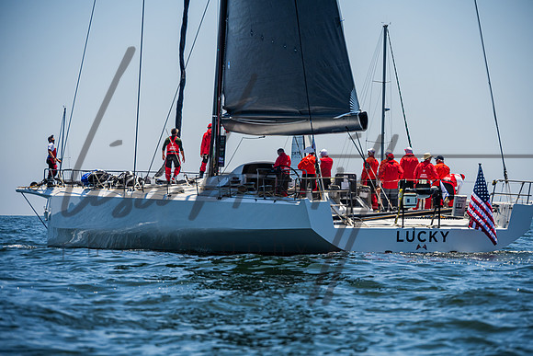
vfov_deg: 6.9
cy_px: 178
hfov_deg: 10.3
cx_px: 266
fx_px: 2962
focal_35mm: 200
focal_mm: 200
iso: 400
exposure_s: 1/1600
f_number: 8
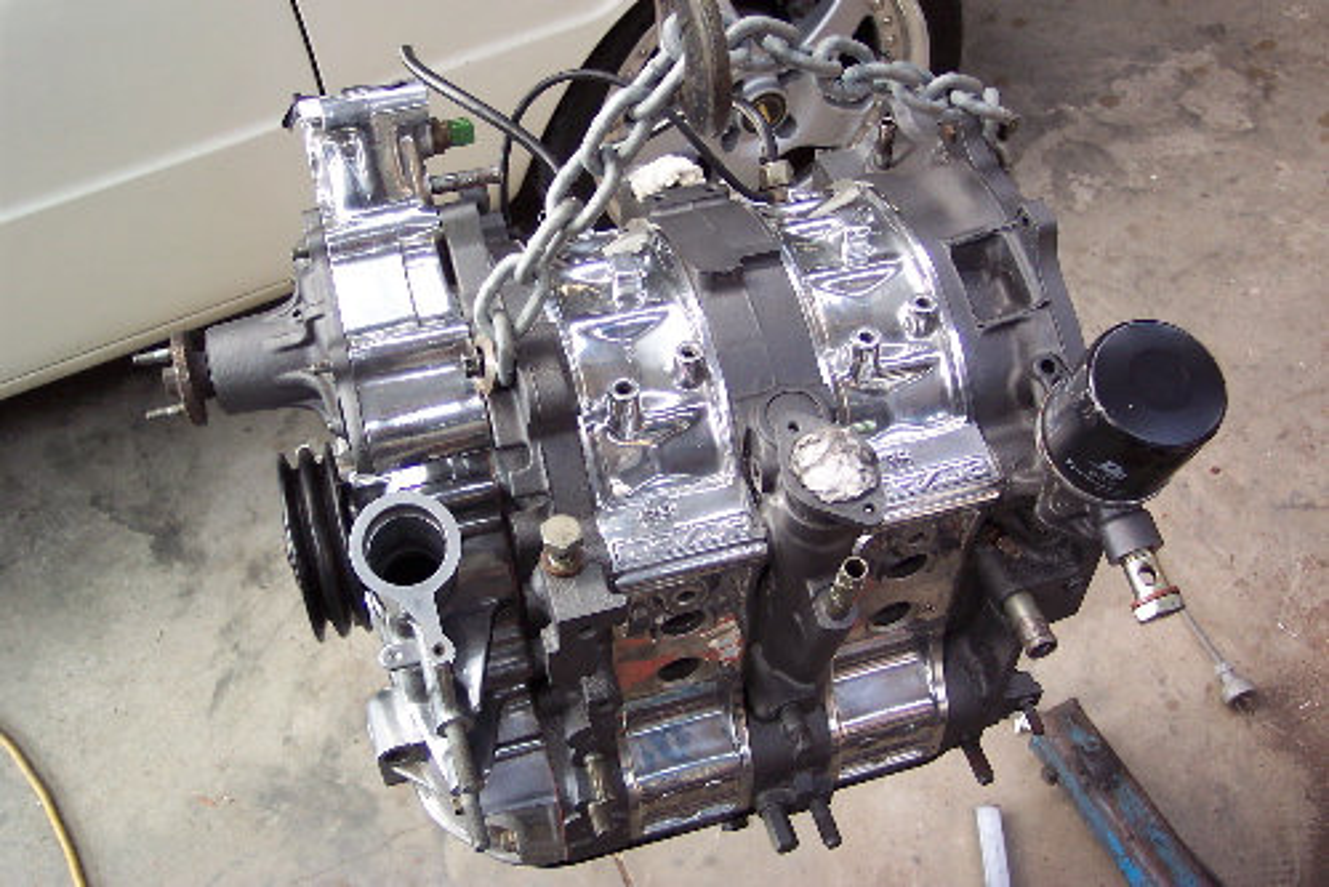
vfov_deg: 35.1
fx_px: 1403
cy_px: 444
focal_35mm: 38
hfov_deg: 50.7
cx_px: 664
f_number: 2.8
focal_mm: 8
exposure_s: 1/45
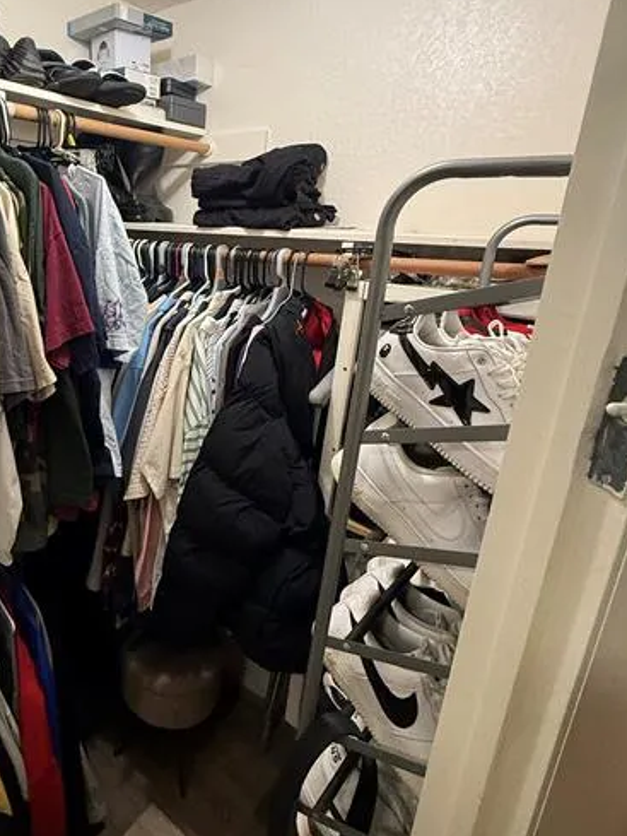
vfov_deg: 76.1
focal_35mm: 22
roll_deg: -2.4
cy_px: 371
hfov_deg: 57.4
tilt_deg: -15.9
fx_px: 531
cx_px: 144
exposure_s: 1/60
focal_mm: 2.22
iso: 500
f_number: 2.2
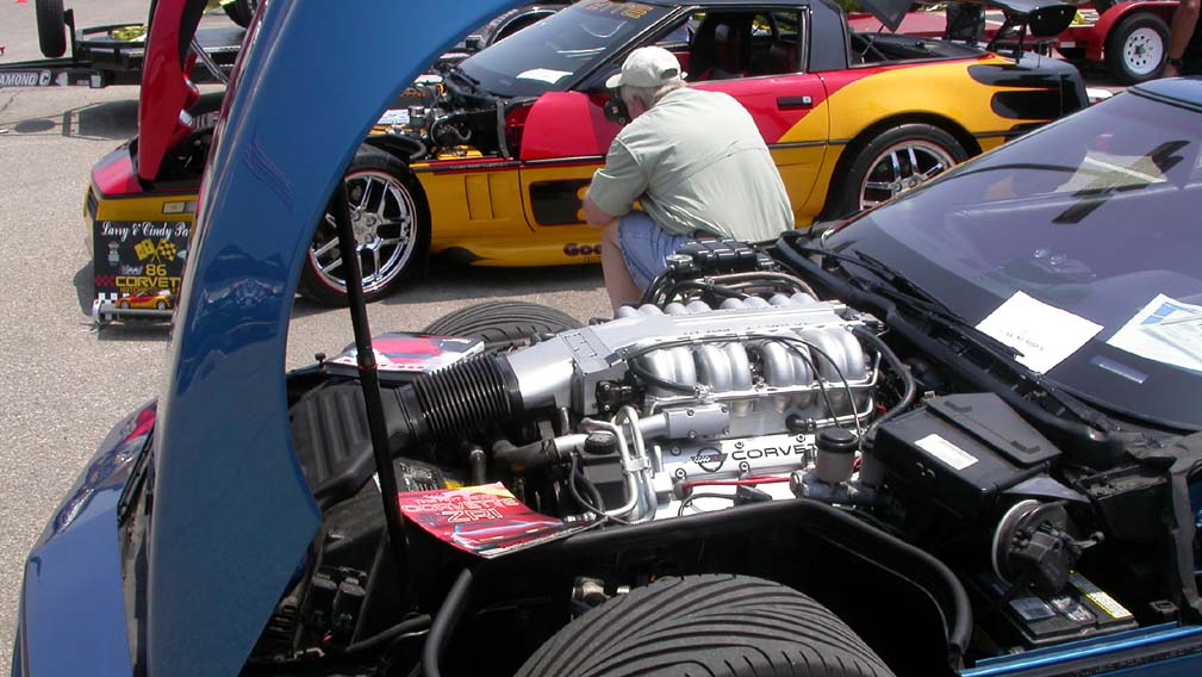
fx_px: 1339
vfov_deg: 28.3
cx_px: 600
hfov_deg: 48.3
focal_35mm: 42
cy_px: 402
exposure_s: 1/310
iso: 100
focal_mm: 7.85
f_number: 7.5
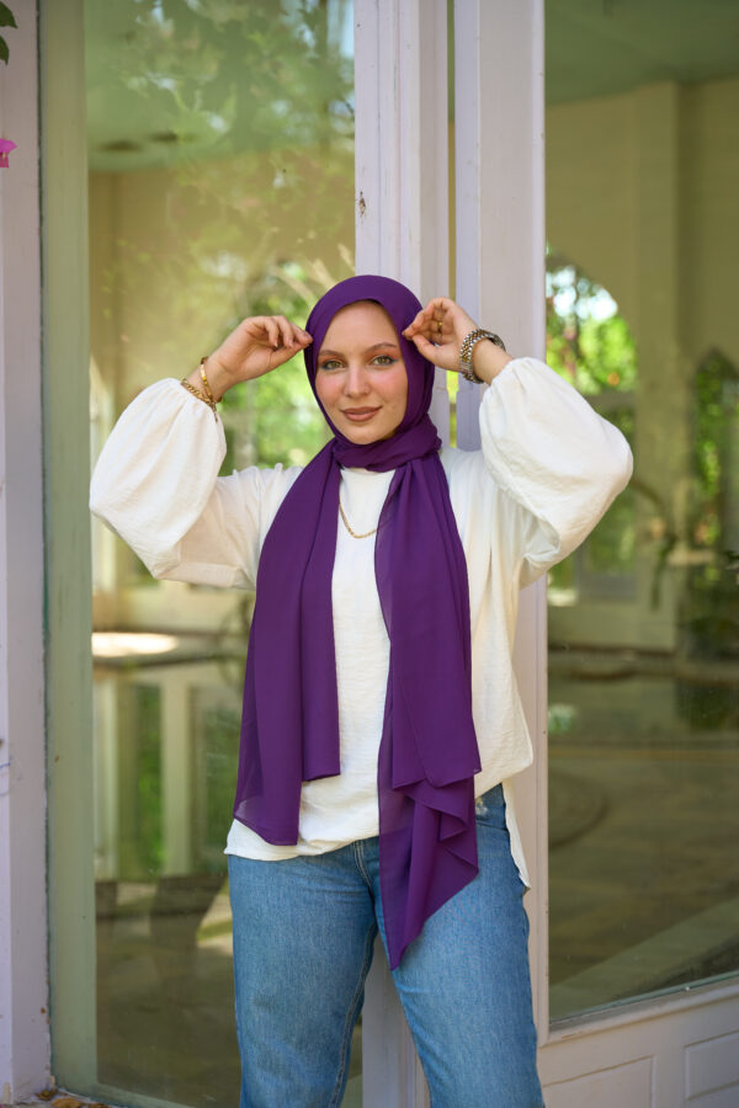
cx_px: 370
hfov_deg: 24.7
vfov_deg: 36.4
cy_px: 554
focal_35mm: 55
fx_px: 1684
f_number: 2.8
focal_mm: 54.7
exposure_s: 1/500
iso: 400
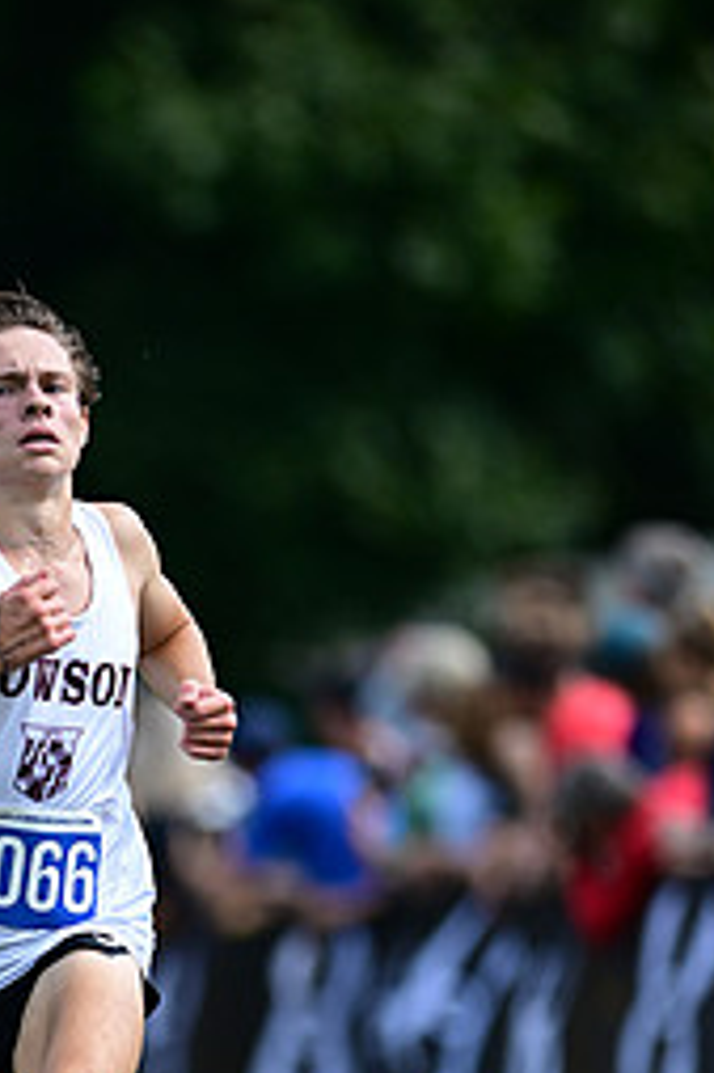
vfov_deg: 3.0
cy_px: 1010
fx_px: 20405
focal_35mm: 685
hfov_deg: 2.0
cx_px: 40
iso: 200
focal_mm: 300
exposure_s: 1/2000
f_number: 2.8
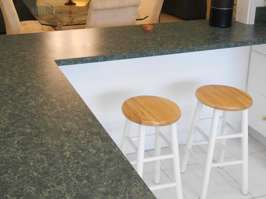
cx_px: 66
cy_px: 26
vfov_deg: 28.7
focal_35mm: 49
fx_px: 377
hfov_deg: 37.9
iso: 140
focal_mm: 4.7
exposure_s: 1/30
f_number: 3.4
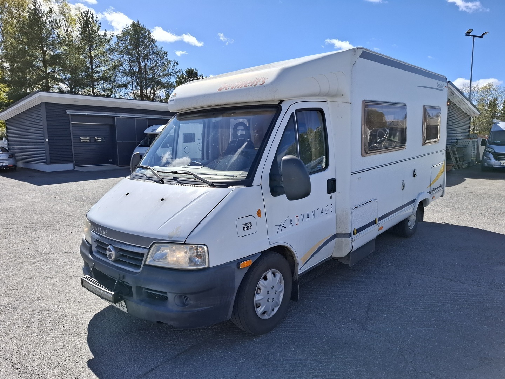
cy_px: 190
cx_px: 252
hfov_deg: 73.9
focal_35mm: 23
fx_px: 336
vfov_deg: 58.9
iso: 50
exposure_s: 1/2174
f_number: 1.8
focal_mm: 5.54
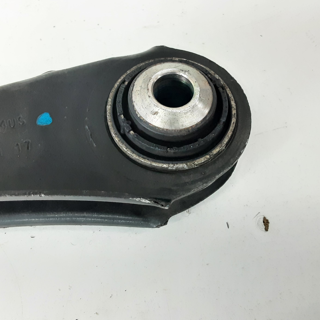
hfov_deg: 49.6
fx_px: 345
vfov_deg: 49.7
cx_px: 178
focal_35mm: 33
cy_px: 157
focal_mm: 2.91
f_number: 1.9
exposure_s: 1/50
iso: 160
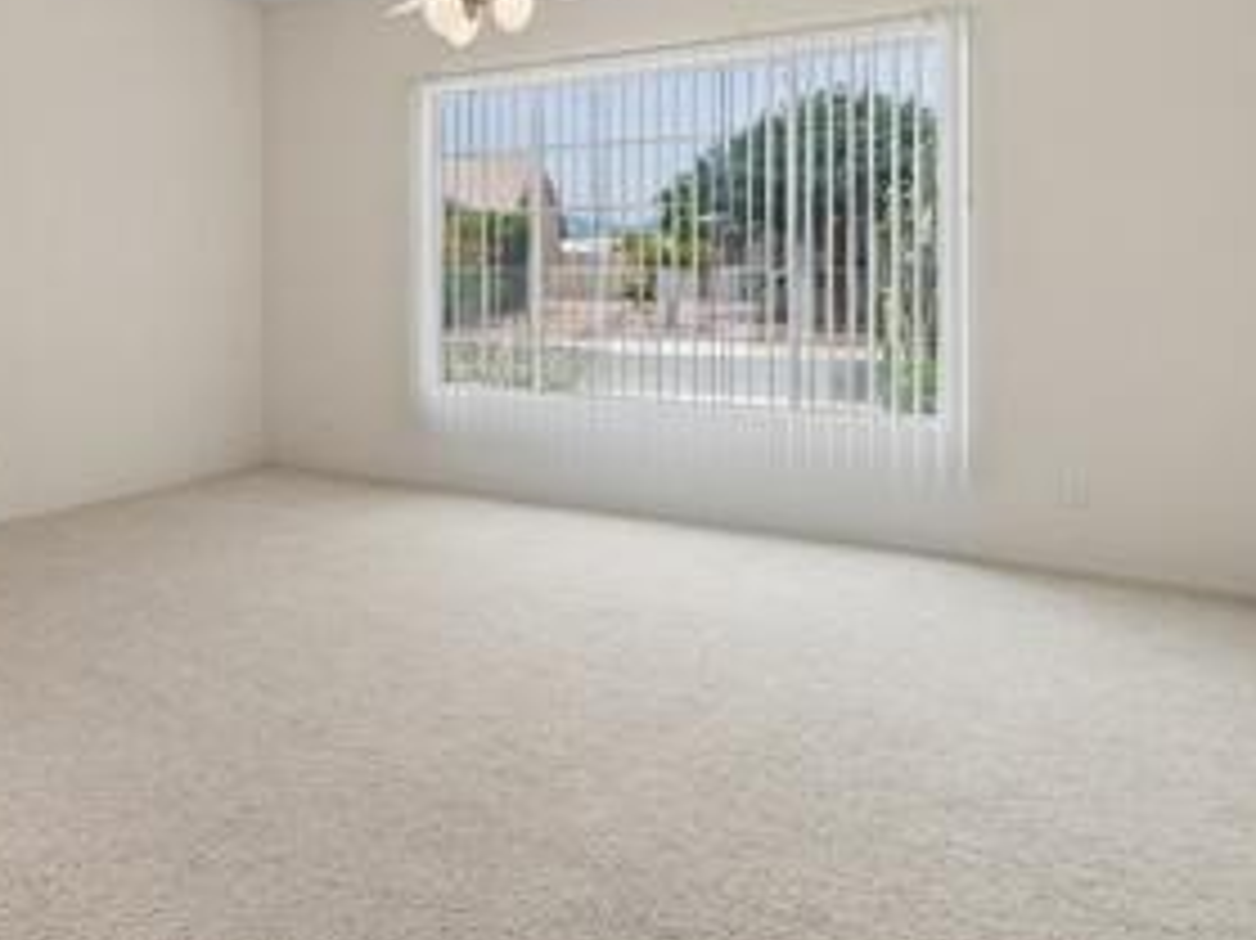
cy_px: 252
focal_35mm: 31
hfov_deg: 47.9
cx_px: -9
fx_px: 1124
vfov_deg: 44.1
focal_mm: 10
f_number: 8
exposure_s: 1/45
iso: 100
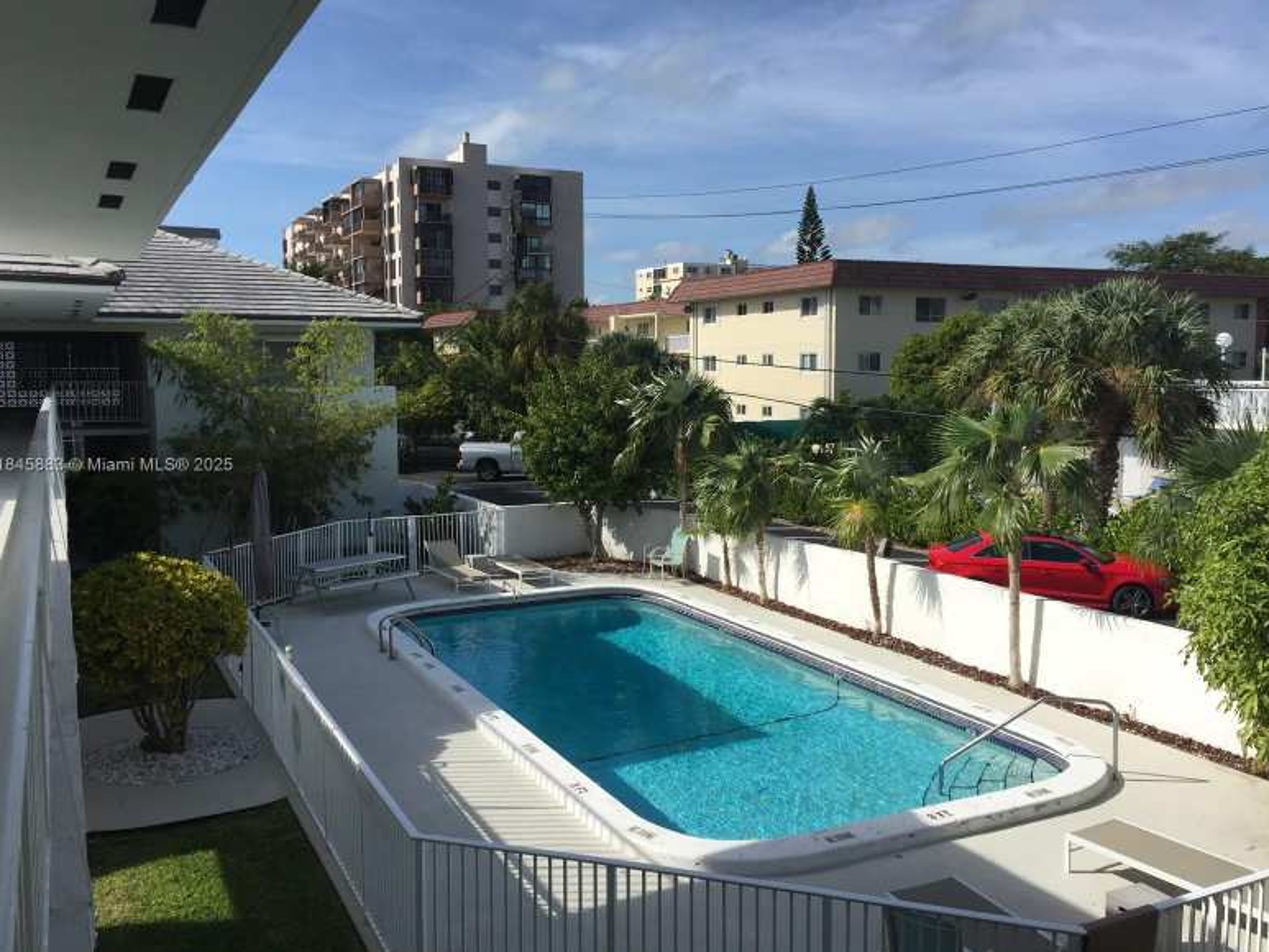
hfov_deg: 60.0
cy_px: 466
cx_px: 627
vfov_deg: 46.8
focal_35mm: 30
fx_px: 1100
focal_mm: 4.15
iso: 32
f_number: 2.2
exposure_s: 1/2639
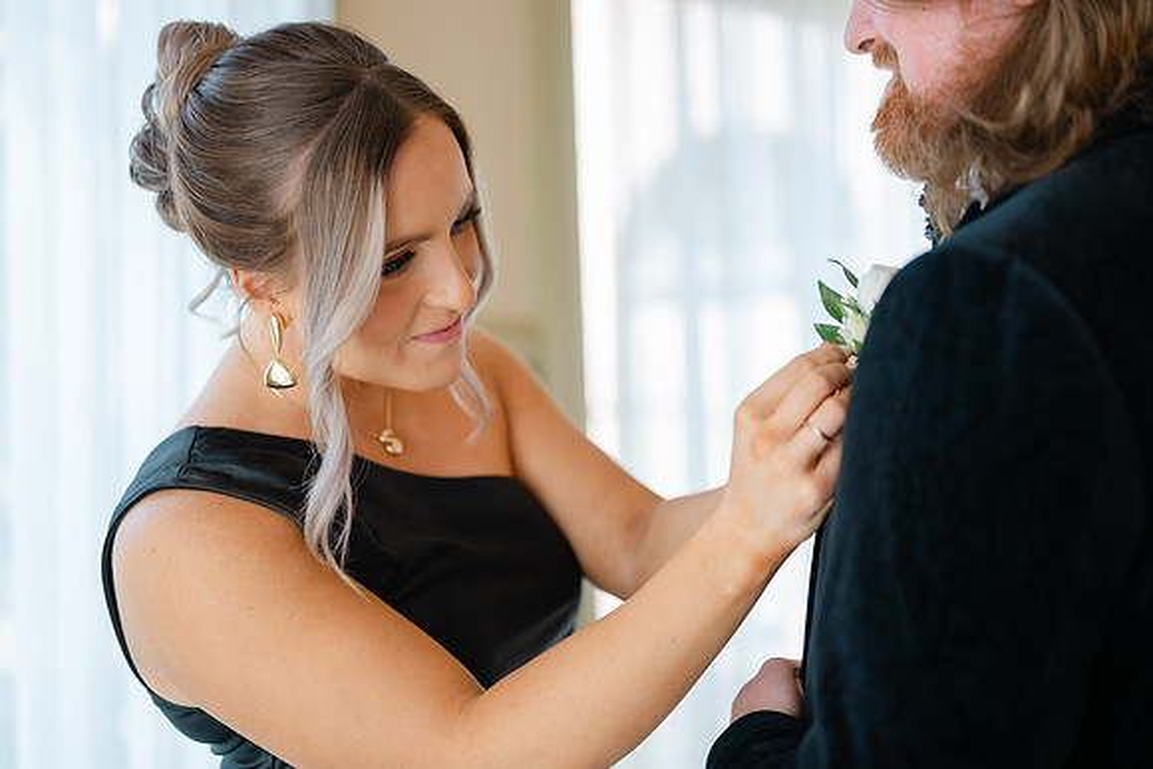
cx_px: 576
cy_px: 384
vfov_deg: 27.0
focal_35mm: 50
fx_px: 1602
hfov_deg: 39.6
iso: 64
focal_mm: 50
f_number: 1.8
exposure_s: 1/125
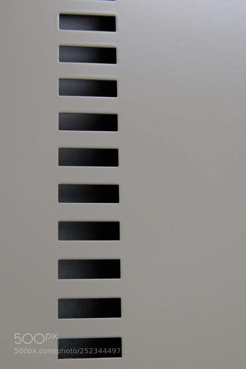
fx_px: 543
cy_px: 184
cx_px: 123
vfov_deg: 37.5
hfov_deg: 25.5
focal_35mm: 53
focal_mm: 35.5
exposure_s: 1/30
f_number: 5
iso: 2000
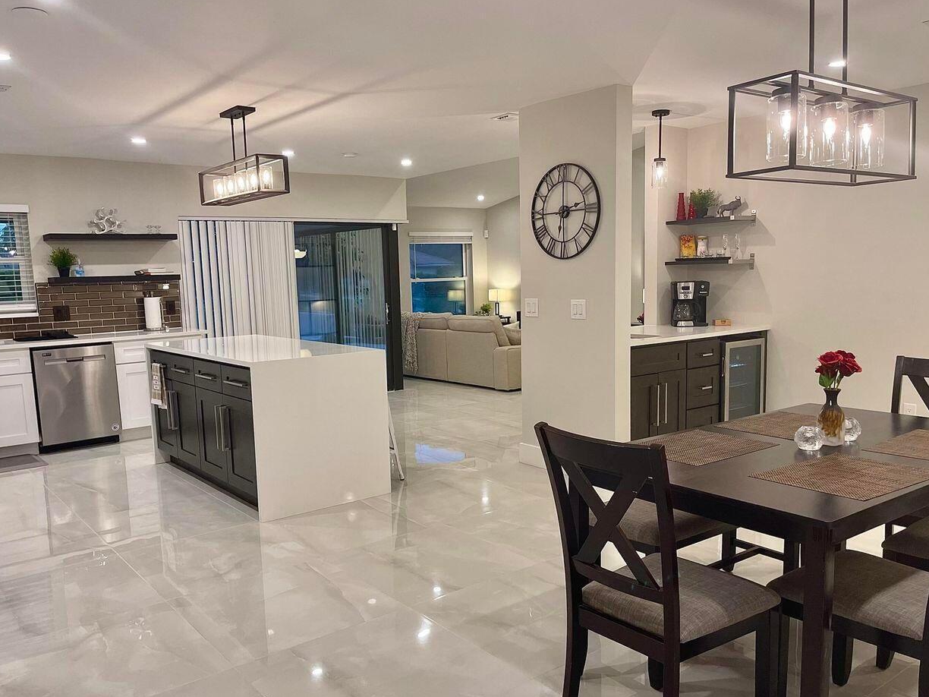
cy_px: 371
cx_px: 457
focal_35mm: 29
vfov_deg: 48.2
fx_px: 778
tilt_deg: -8.4
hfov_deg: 61.7
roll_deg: +1.6
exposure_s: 1/120
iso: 100
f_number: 1.6
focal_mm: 5.1
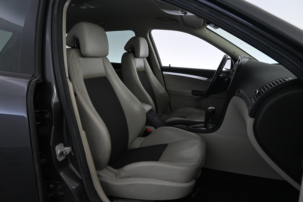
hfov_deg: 73.7
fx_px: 202
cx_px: 152
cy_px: 101
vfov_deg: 53.1
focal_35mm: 24
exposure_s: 1/125
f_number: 5.6
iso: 4000
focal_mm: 16
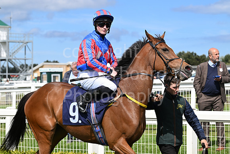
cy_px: 77
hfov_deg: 16.8
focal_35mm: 122
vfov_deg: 11.2
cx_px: 115
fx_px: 780
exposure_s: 1/2000
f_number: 7.1
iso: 500
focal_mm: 122
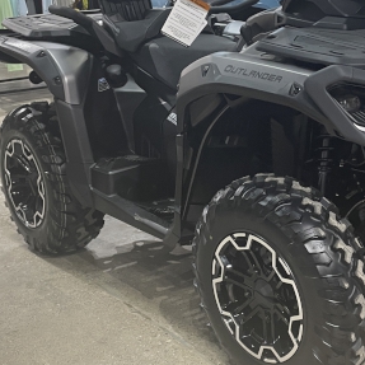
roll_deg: +1.8
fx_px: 763
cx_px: 267
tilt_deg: -13.6
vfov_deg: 26.9
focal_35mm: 64
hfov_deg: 26.6
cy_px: 183
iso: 125
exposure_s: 1/60
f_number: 1.6
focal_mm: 4.2
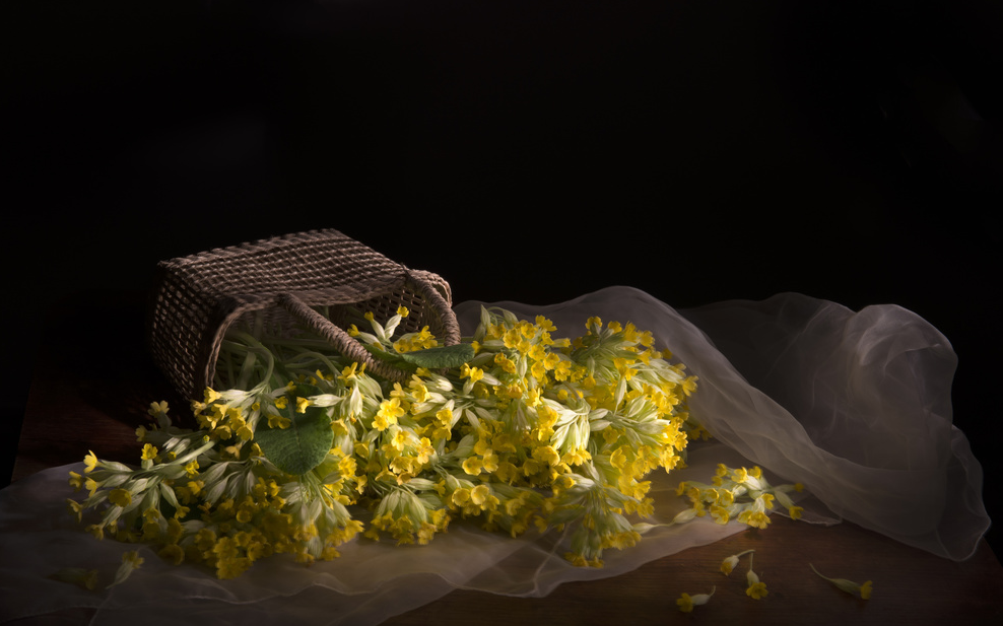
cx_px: 502
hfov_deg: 32.0
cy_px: 335
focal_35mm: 64
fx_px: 1749
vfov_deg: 20.3
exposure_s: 30
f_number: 11
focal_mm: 62
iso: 100
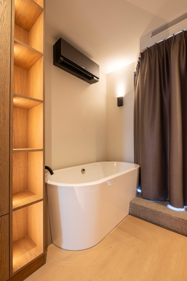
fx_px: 117
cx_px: 94
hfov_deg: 77.3
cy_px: 140
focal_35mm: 15
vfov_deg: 100.4
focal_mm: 10
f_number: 8
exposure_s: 1/2
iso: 160
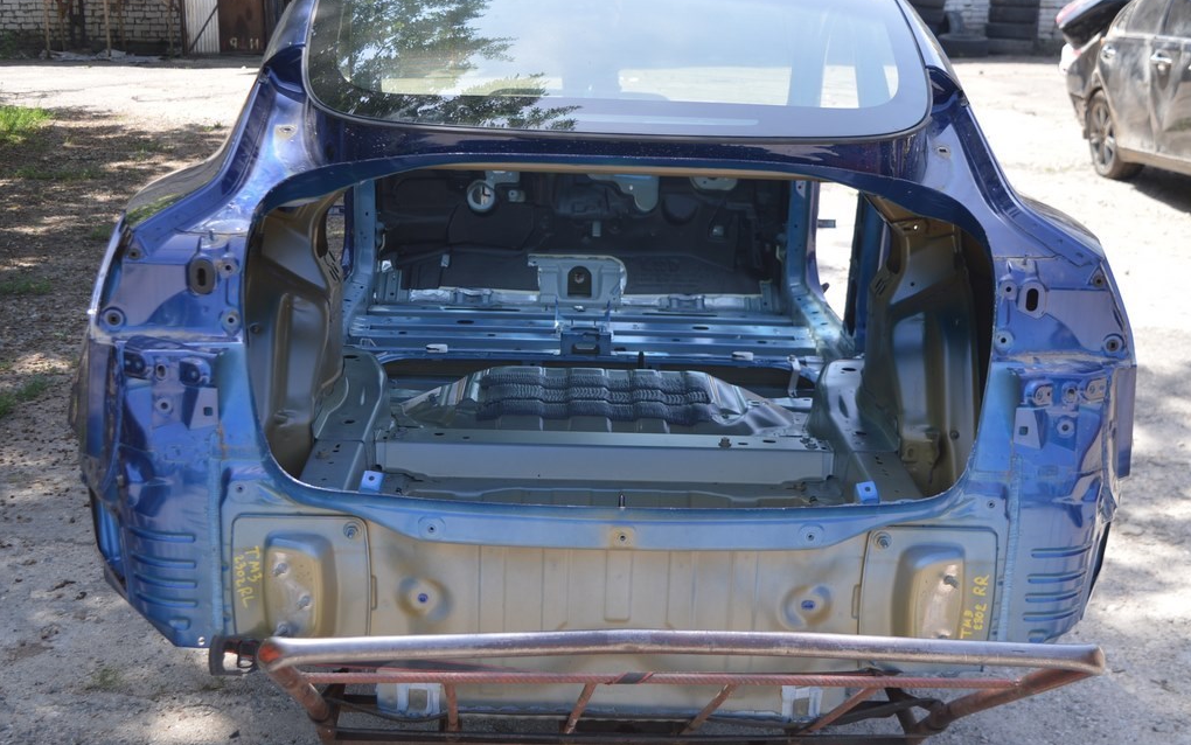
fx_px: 1493
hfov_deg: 43.5
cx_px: 596
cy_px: 382
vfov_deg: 28.0
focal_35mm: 46
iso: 110
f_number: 5.6
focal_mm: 30
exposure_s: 1/125
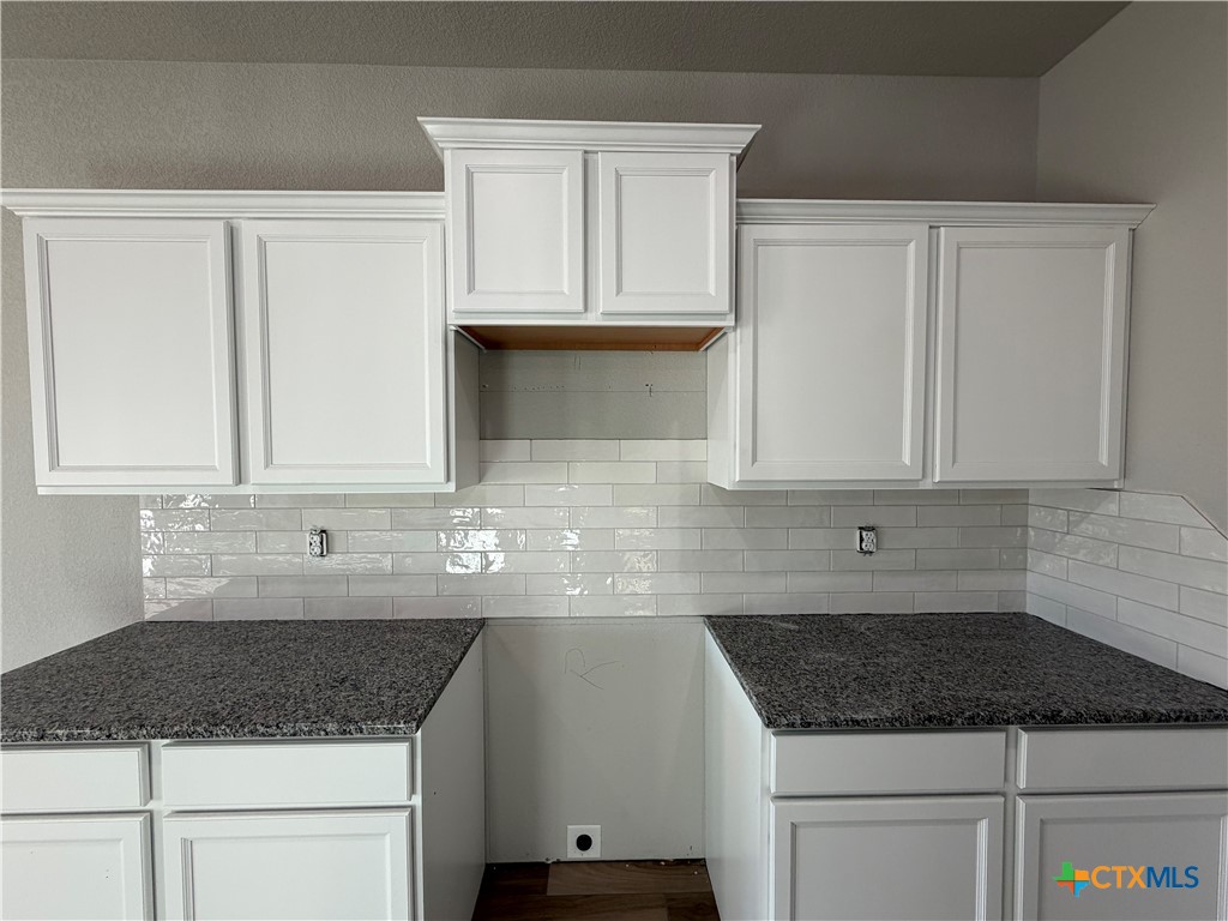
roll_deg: +0.4
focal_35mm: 14
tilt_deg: -1.7
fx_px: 497
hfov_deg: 102.1
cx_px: 614
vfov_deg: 85.7
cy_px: 460
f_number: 2.2
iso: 100
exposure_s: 1/120
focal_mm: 2.22
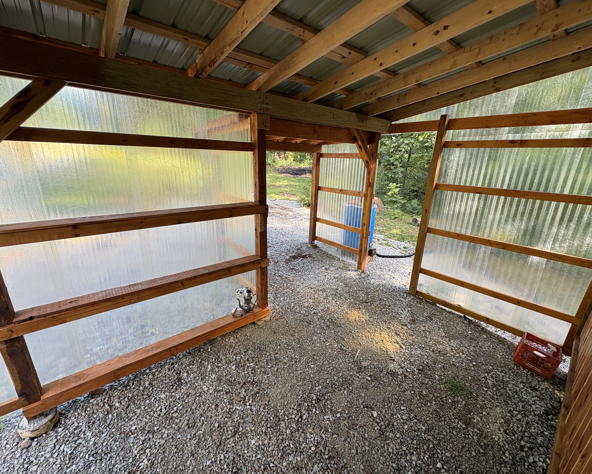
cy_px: 239
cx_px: 296
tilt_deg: -16.9
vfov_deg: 84.0
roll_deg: -2.6
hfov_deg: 96.8
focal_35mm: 15
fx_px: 263
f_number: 2.2
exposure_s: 1/99
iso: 40
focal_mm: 2.22
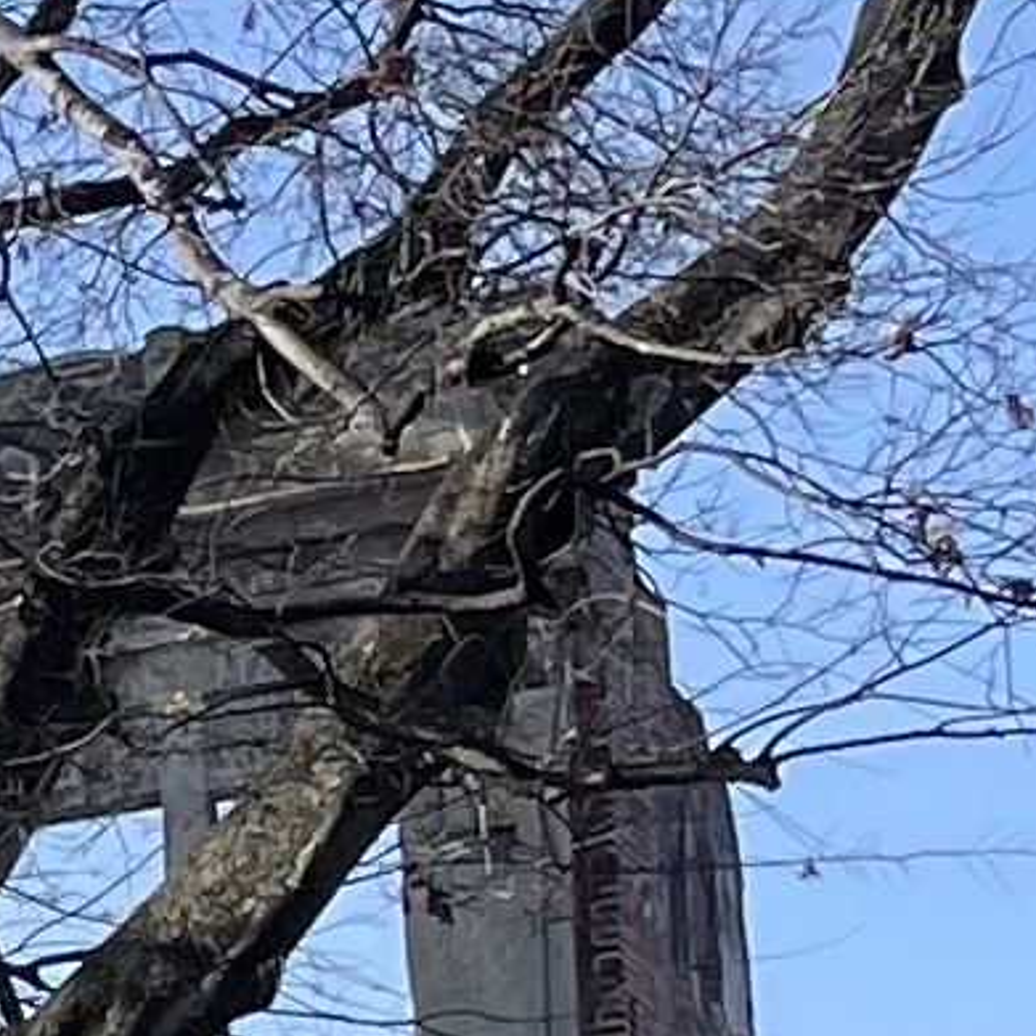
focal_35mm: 237
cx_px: -2843
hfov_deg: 6.3
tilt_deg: +4.6
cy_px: 2295
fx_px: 8025
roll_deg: +1.3
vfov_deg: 7.0
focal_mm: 4.2
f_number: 1.6
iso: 32
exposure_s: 1/2353
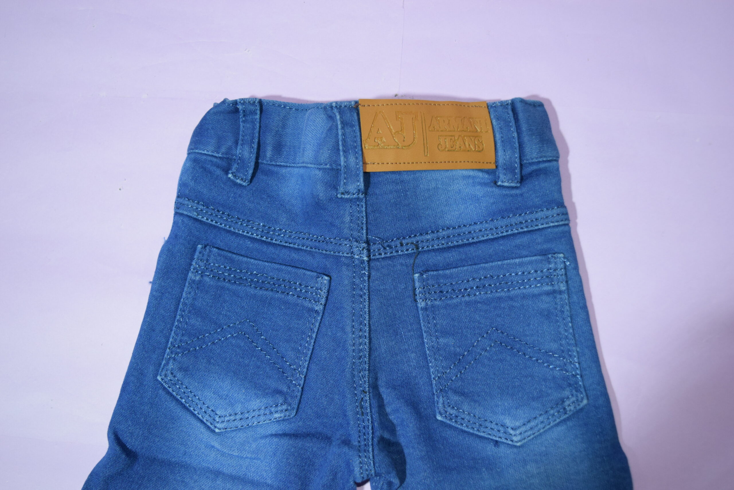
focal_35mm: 38
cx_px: 367
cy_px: 245
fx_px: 765
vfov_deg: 35.5
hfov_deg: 51.3
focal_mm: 25
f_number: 5
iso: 800
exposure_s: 1/125
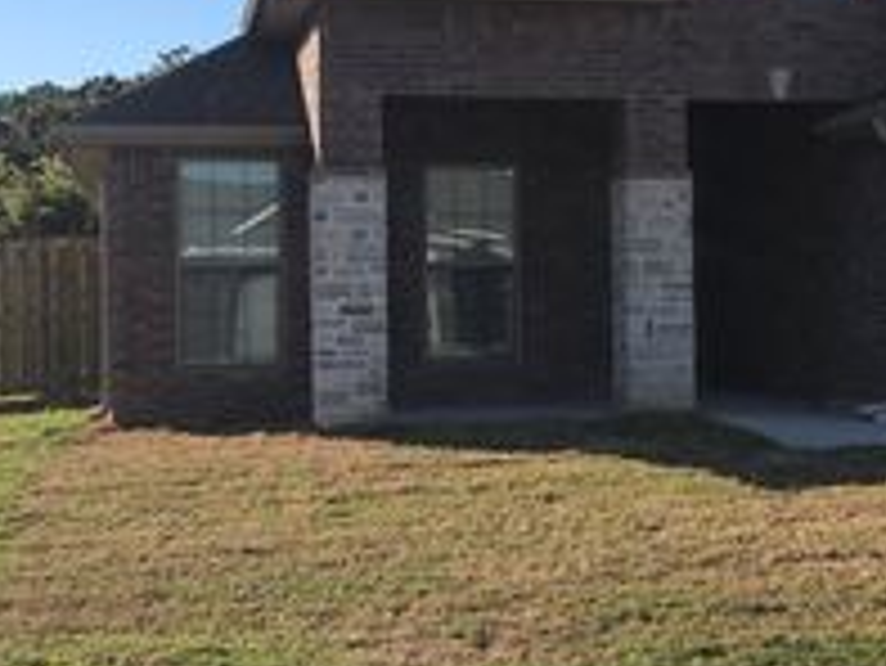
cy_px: 272
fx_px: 1818
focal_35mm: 71
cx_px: 594
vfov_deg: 20.7
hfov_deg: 27.2
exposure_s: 1/1736
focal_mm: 3.99
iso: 20
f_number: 1.8
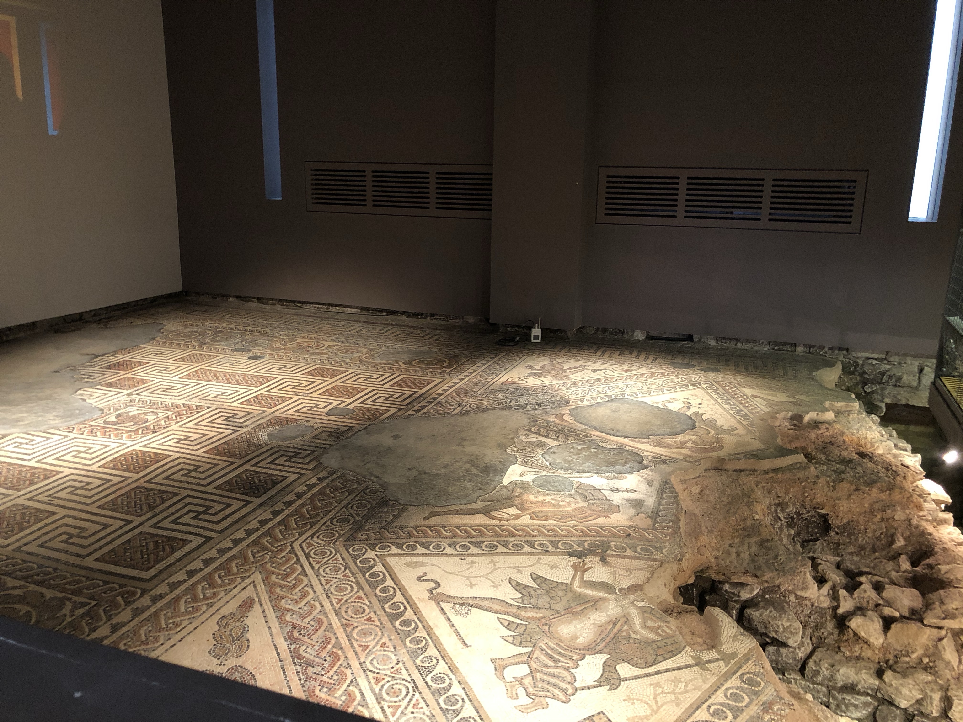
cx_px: 482
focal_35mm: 28
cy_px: 361
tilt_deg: -14.1
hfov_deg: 63.4
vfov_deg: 49.7
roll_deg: -0.9
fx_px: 779
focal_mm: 3.99
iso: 80
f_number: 1.8
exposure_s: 1/5
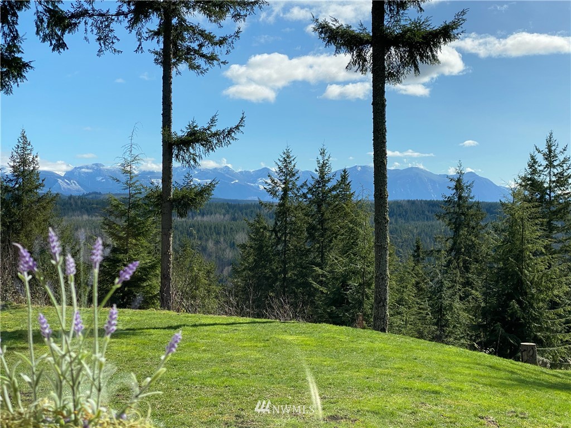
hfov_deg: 36.8
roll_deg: -1.2
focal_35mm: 52
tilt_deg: +0.8
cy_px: 214
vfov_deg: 28.0
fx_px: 858
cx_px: 286
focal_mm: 6
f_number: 2
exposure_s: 1/1712
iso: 20
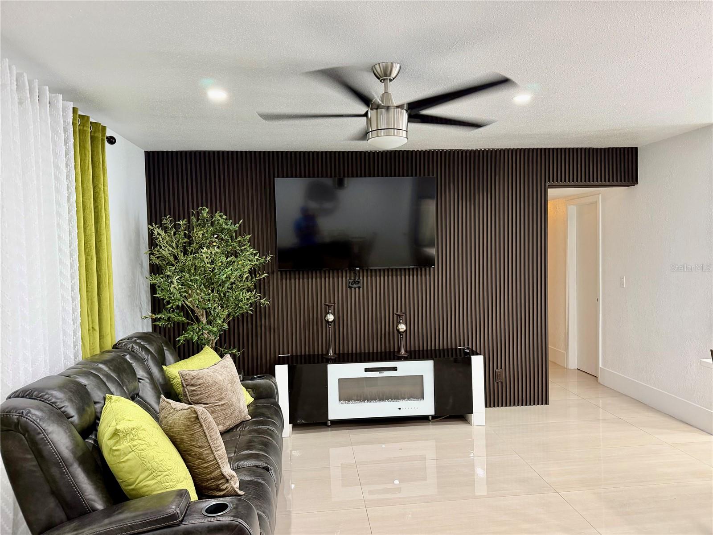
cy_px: 268
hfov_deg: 71.6
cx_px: 356
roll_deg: +3.3
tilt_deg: -2.4
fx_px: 494
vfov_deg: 56.8
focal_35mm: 24
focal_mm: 6.76
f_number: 1.78
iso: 250
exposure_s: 1/60
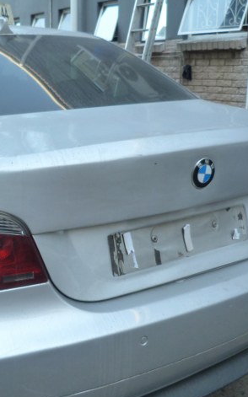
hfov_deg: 27.8
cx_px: 40
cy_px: 223
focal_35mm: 45
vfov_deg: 44.3
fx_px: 487
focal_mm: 4.5
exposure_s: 1/80
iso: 125
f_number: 2.8
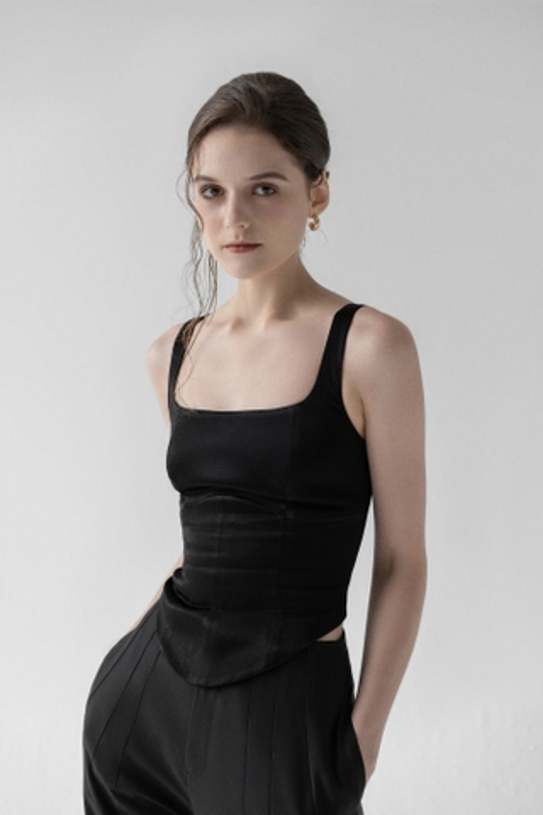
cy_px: 408
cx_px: 272
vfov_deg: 36.2
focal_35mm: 55
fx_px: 1244
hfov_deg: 24.6
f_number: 4
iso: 500
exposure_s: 1/200
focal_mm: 55
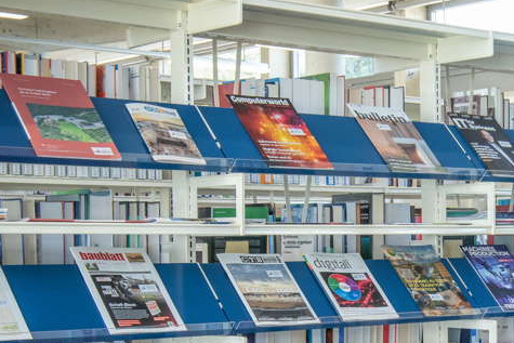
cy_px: 323
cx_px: 518
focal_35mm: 96
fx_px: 1371
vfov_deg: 14.1
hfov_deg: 20.5
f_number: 13
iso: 1600
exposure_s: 1/40
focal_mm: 38
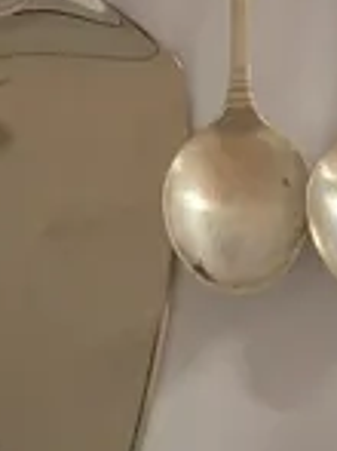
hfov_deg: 14.2
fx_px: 1326
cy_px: -46
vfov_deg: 18.5
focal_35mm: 102
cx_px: 346
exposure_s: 1/30
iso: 320
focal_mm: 4.5
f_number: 2
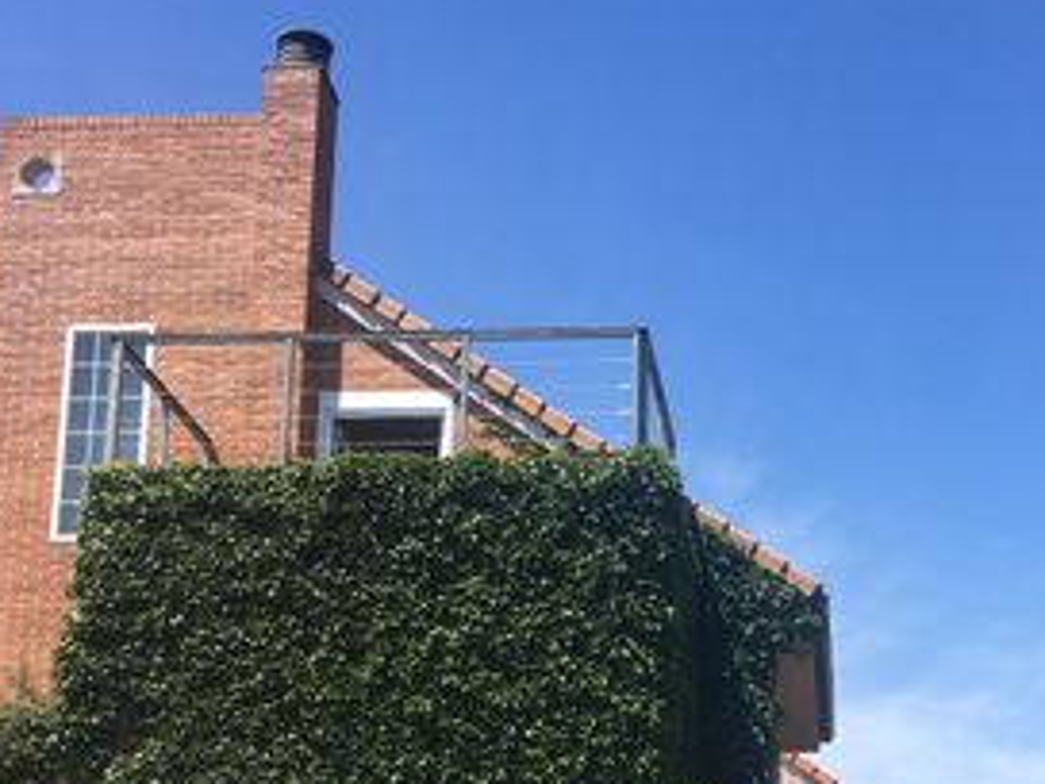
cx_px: 799
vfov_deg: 22.1
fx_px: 1932
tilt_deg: +14.8
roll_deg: +0.2
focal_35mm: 64
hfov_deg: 29.7
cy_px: 780
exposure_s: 1/938
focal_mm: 4.15
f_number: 2.2
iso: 25
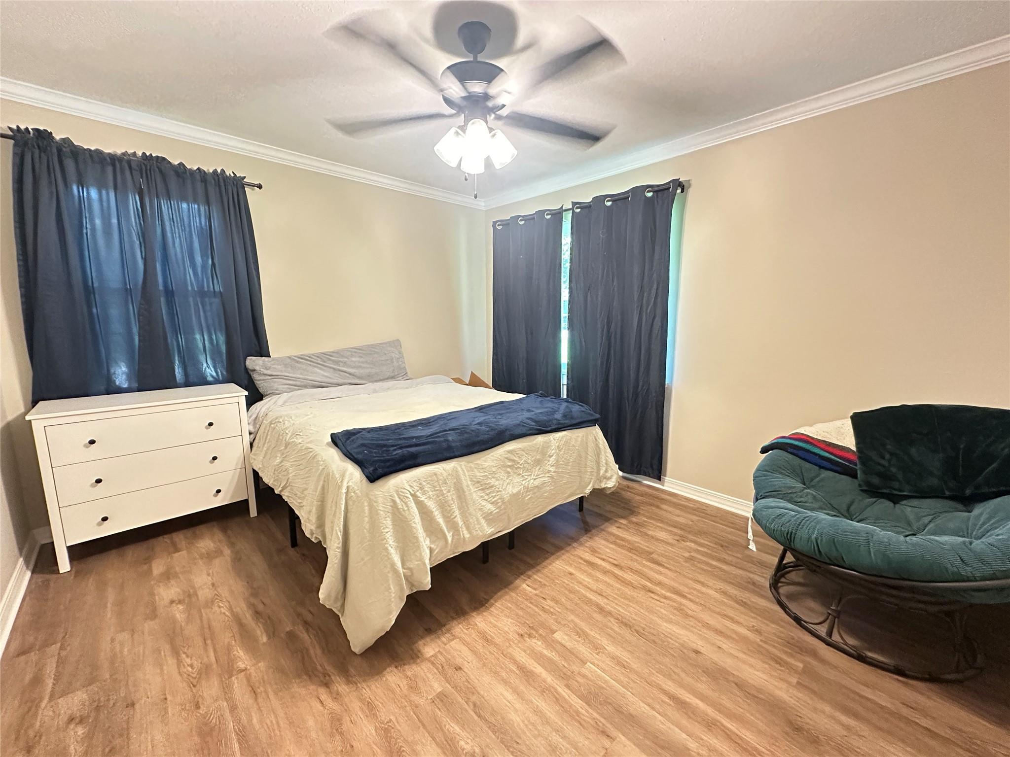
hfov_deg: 102.1
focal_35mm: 14
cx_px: 505
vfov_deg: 85.7
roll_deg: -0.1
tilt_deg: -8.2
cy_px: 378
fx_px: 408
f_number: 2.2
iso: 1000
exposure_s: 1/60
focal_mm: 2.22
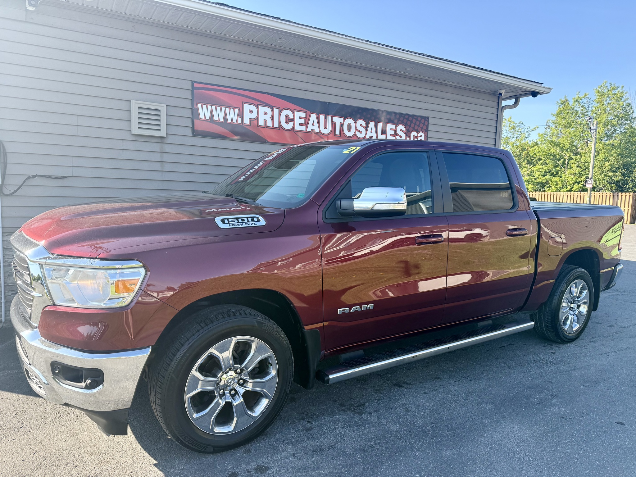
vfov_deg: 56.8
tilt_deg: -4.7
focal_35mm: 24
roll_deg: -0.8
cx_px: 318
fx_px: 441
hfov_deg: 71.6
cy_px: 238
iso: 100
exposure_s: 1/1292
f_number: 1.78
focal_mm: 6.76
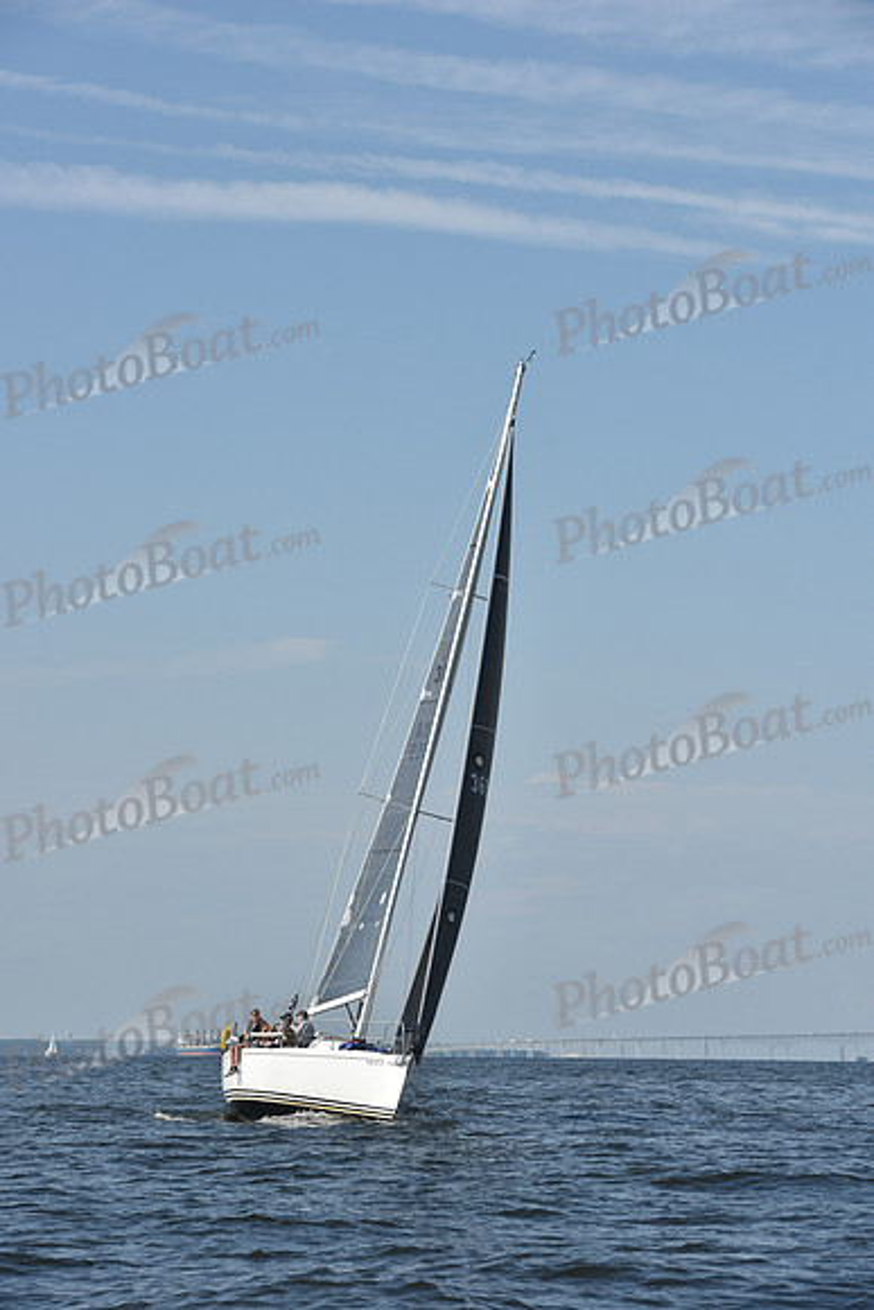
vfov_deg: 17.1
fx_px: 4367
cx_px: 437
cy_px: 655
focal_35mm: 120
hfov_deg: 11.4
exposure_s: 1/1250
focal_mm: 120
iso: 250
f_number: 9
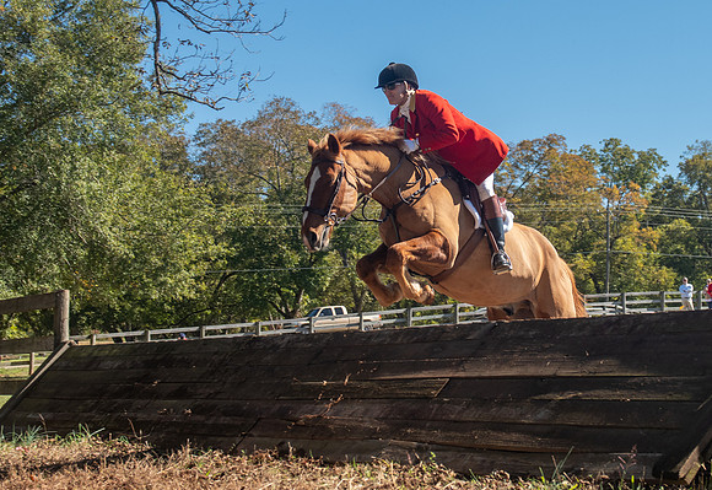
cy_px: 203
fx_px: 1317
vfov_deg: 21.0
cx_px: 452
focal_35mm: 66
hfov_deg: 30.1
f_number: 4
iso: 400
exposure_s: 1/320
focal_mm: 35
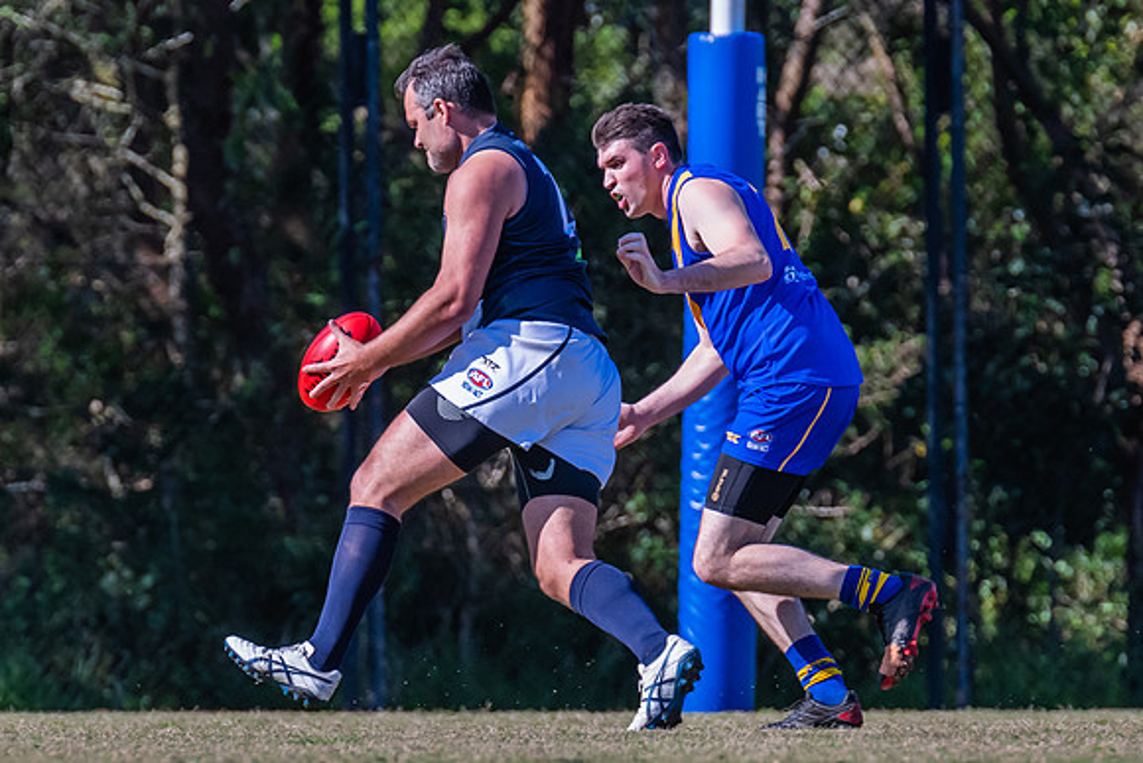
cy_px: 415
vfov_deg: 1.5
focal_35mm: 900
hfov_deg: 2.3
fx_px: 28573
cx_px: 479
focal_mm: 420
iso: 800
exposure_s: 1/2000
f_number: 5.6
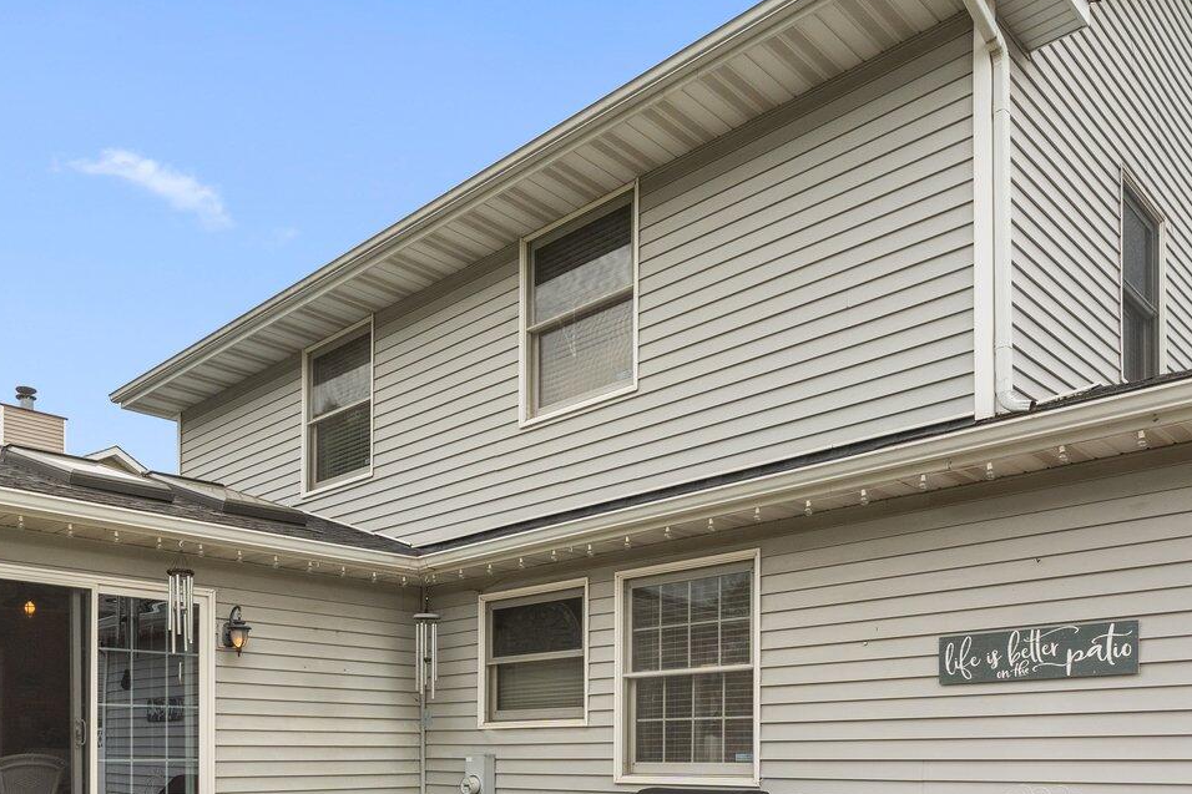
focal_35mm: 30
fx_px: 993
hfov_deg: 60.3
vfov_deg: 39.6
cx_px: 384
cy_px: 751
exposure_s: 1/800
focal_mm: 14
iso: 400
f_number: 8
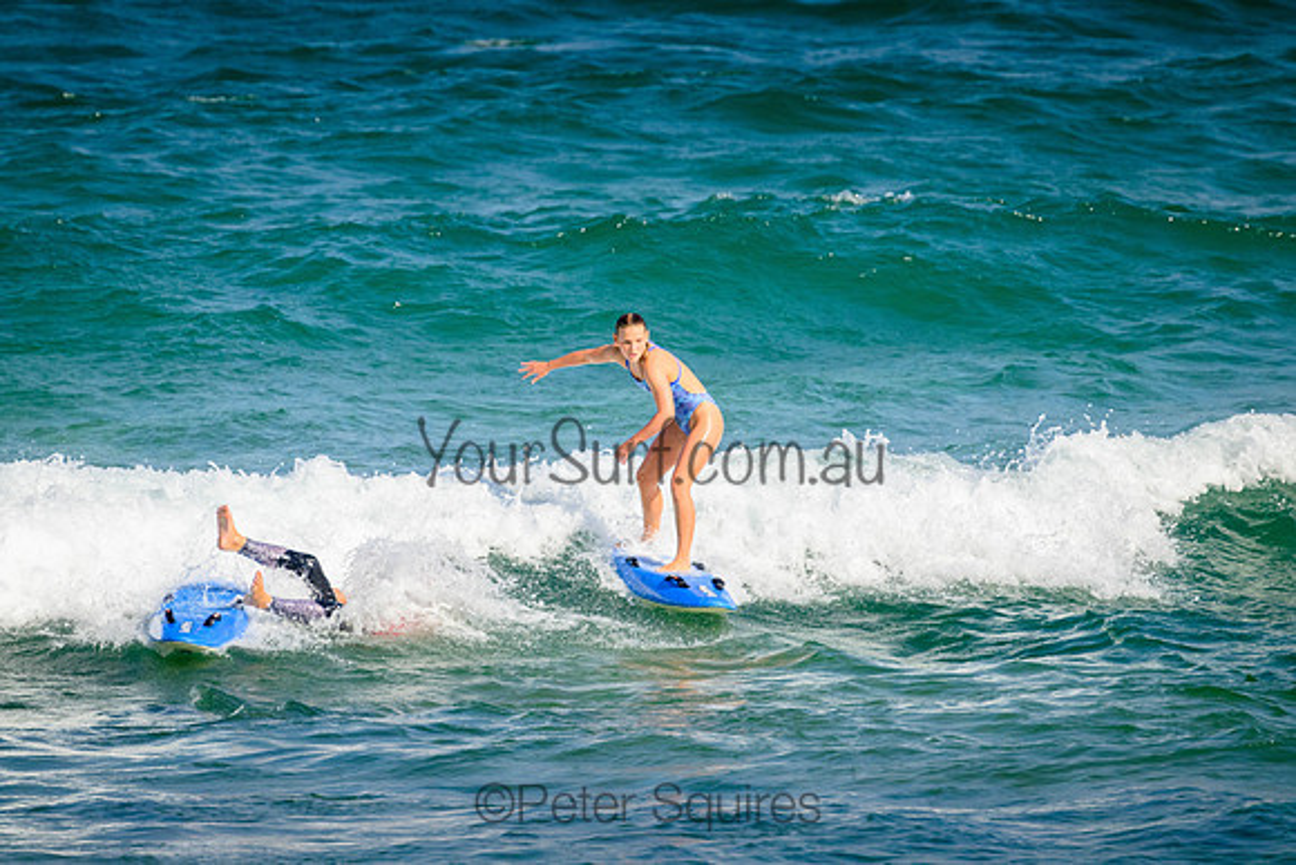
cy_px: 432
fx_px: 28805
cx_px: 648
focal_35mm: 800
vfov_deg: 1.7
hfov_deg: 2.6
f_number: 11
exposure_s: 1/2000
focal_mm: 800
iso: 1250
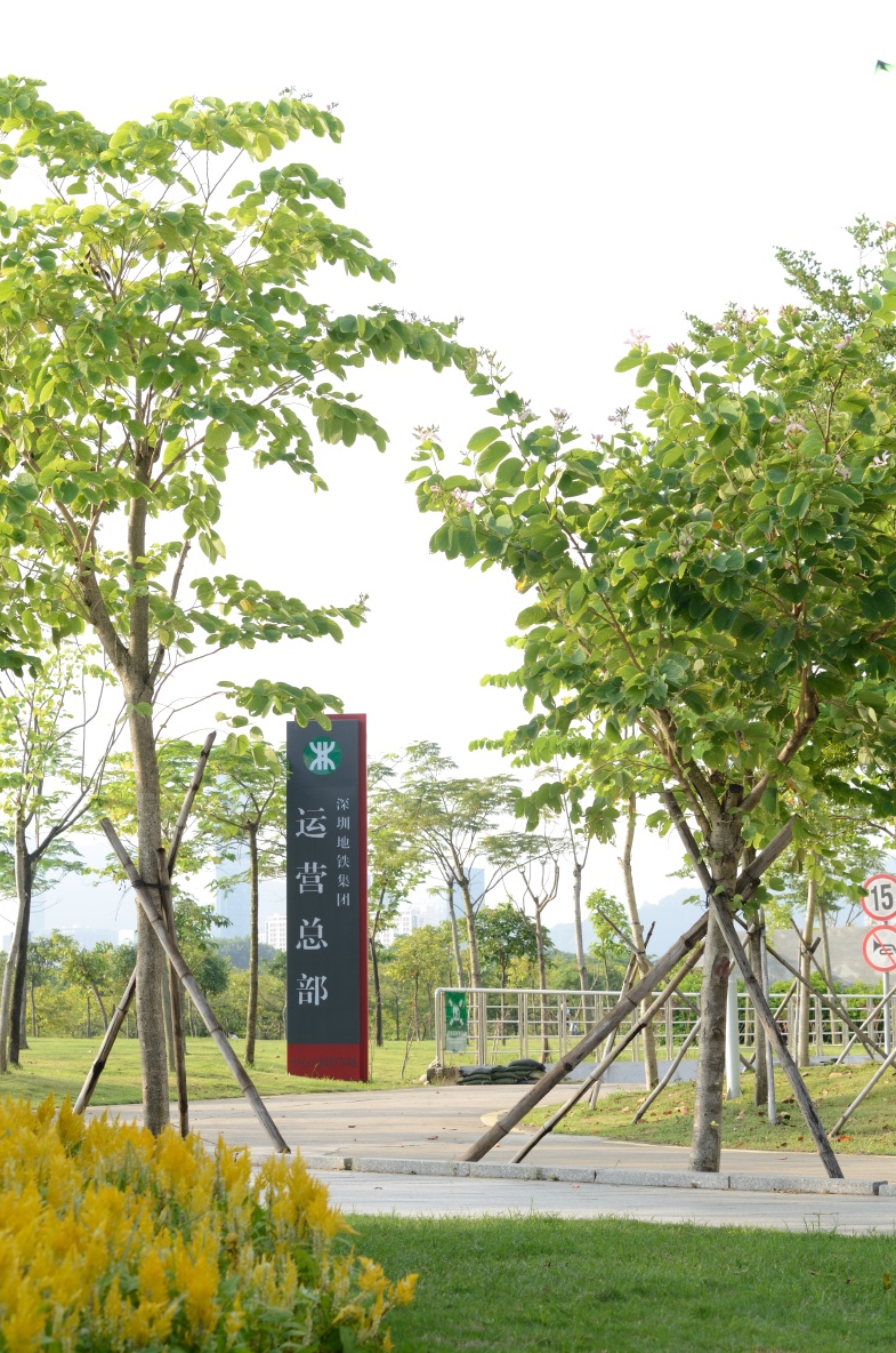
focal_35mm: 76
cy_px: 681
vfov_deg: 26.7
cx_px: 447
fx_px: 2848
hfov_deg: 17.9
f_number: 8
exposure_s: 1/60
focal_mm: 50
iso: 100
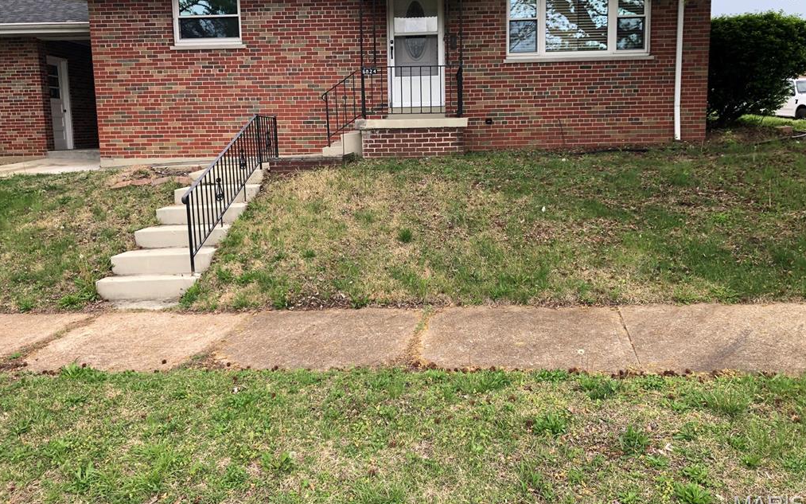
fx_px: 659
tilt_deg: -9.6
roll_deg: +0.6
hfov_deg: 62.9
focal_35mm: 30
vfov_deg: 41.7
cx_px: 406
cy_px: 216
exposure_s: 1/694
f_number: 1.8
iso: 20
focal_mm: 3.99
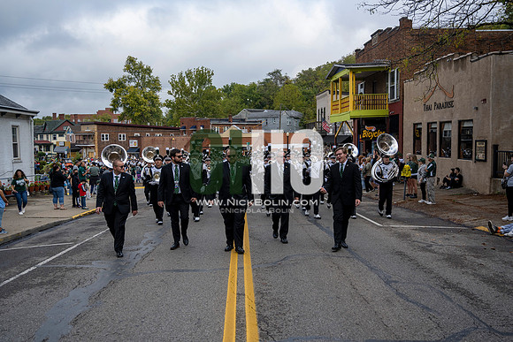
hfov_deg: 57.2
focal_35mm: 33
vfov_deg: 40.0
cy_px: 171
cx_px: 256
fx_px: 470
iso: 320
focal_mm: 33
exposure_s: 1/1600
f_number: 4
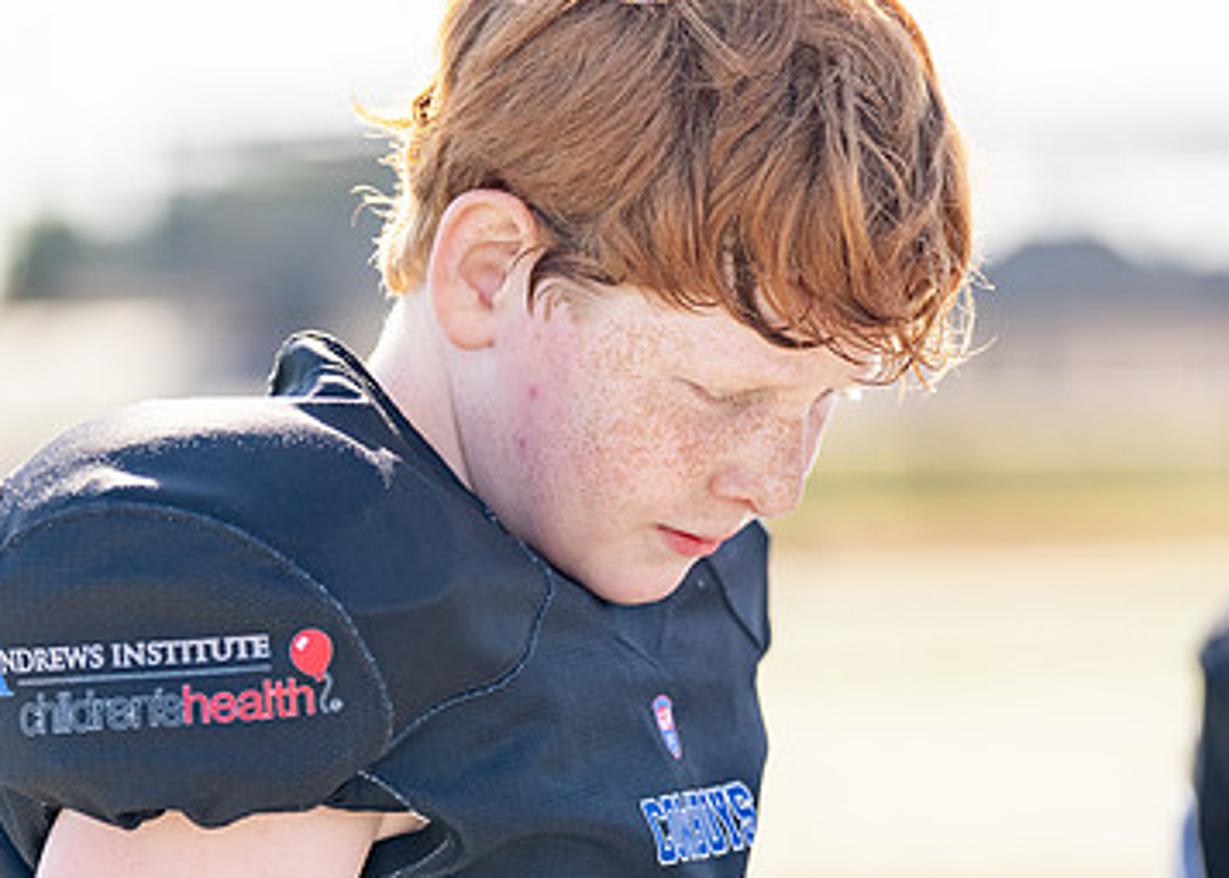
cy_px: 409
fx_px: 8482
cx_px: 355
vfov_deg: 5.9
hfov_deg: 8.3
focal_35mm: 243
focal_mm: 118
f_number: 2.8
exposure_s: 1/1600
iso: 160
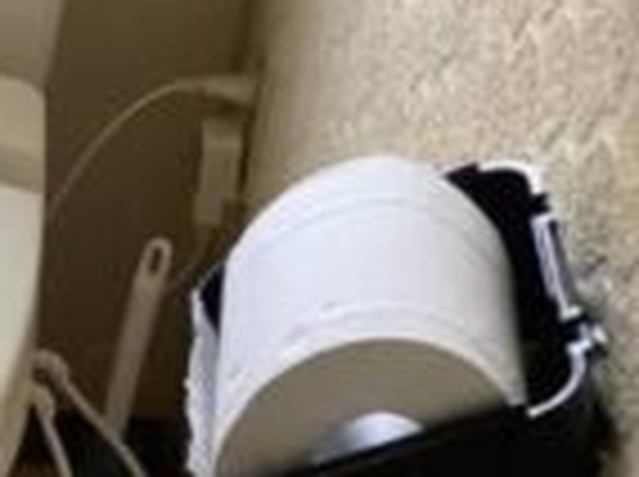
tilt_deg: -38.4
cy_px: 486
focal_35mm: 131
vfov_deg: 11.2
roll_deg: -0.6
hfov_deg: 14.1
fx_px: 2414
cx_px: -310
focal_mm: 3.3
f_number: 2.4
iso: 250
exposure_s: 1/60
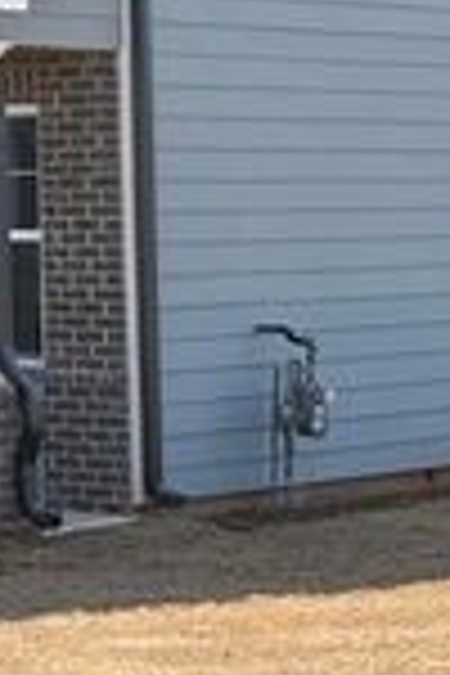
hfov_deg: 7.3
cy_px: -11
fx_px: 3375
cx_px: -459
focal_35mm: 180
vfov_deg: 11.3
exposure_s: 1/1848
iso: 50
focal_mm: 5.96
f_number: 1.6
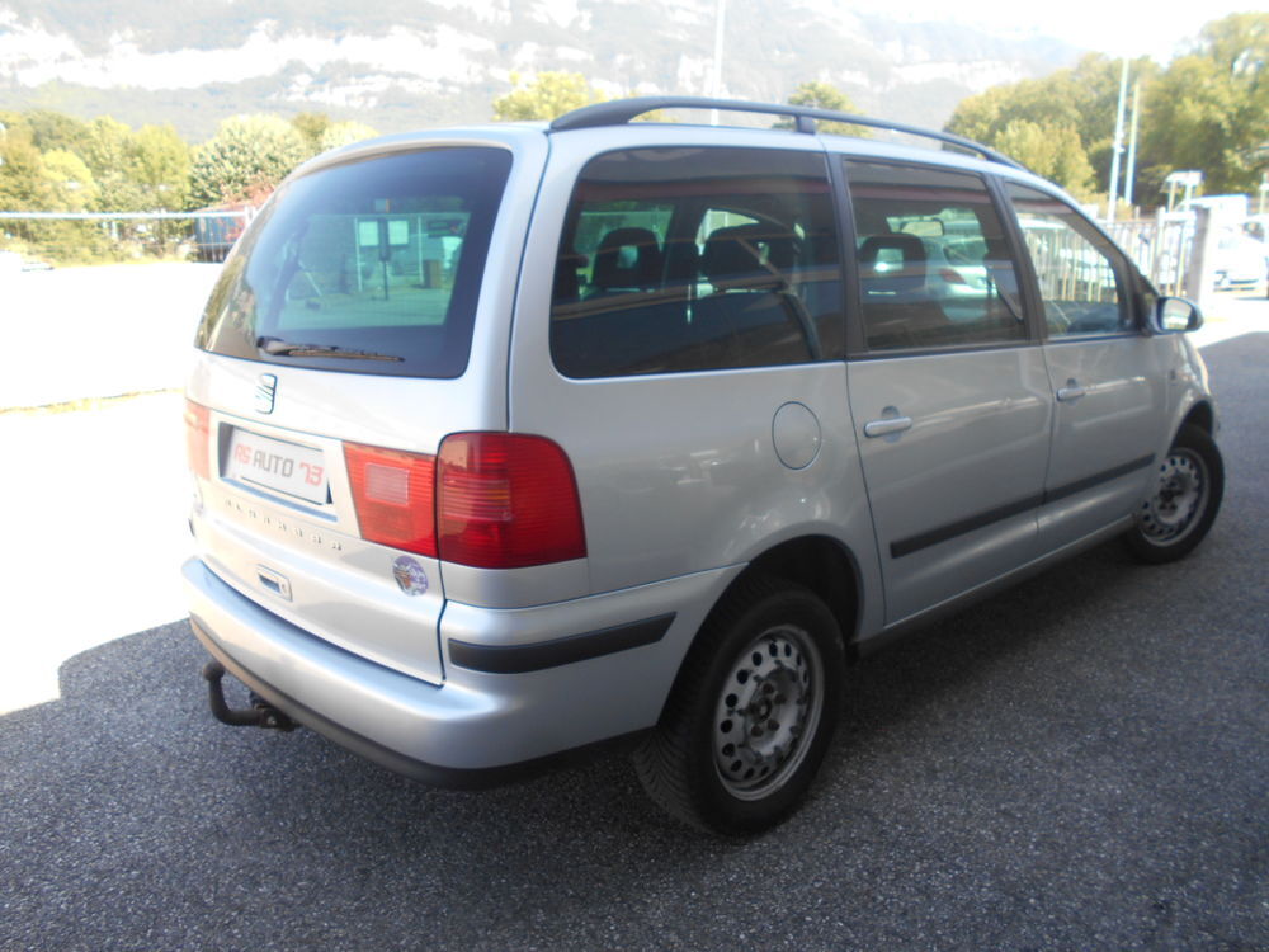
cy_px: 476
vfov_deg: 53.1
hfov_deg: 67.3
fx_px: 953
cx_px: 634
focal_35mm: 26
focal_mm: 4.6
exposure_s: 1/125
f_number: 3.2
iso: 80
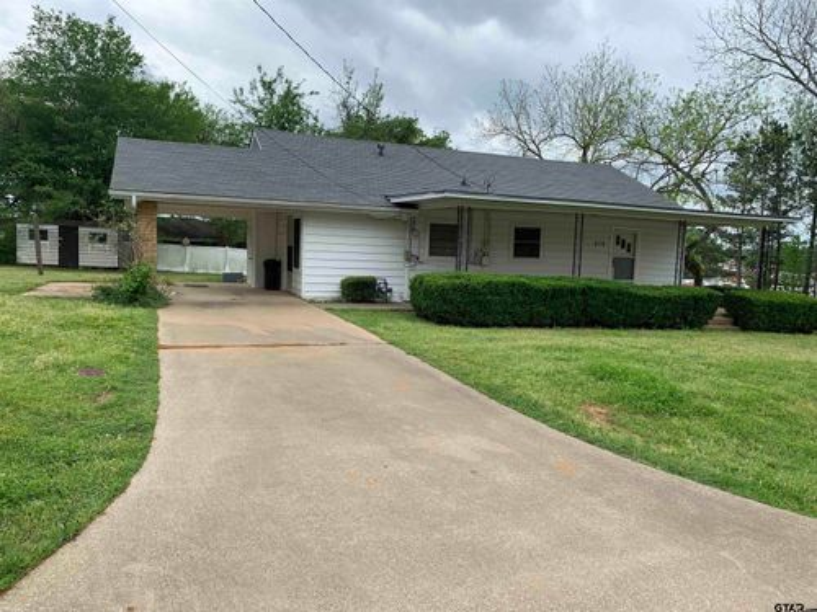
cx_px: 408
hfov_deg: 67.3
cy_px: 306
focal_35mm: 26
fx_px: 614
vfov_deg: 53.1
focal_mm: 4.25
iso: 25
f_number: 1.8
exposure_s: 1/1350
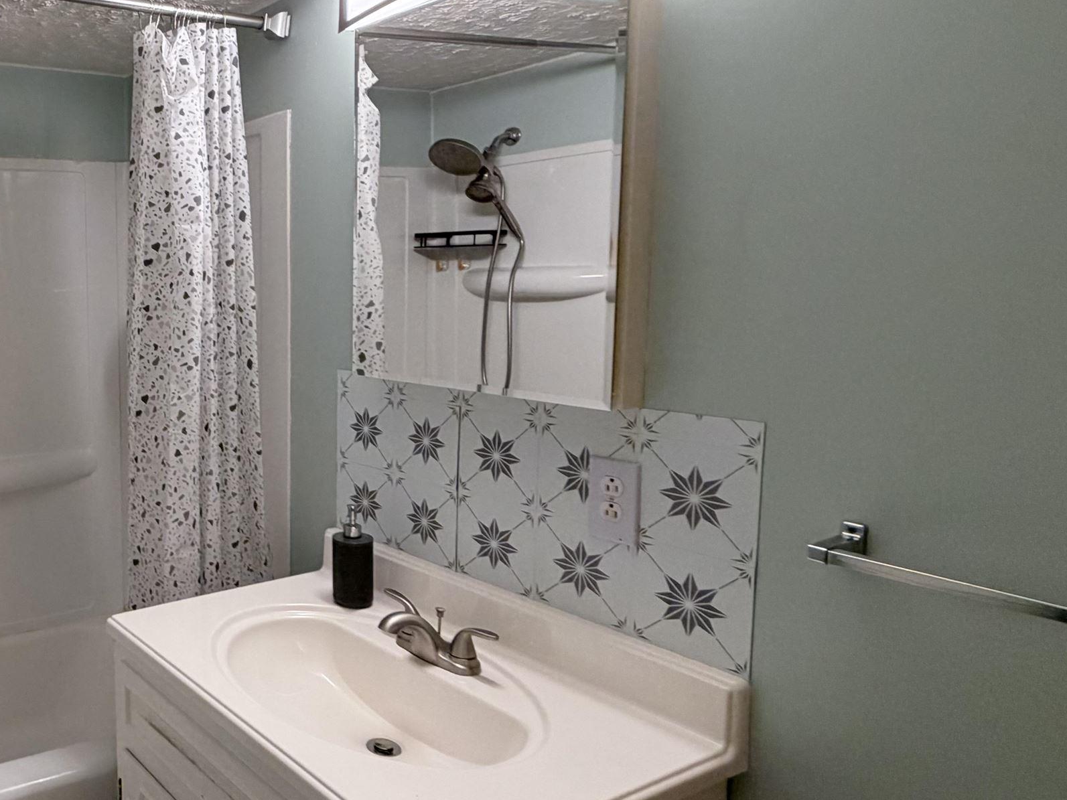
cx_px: 70
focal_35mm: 27
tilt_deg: -5.4
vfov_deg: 51.3
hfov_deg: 54.9
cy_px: 362
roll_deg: +1.5
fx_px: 832
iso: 160
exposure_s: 1/60
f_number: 2.2
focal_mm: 2.22
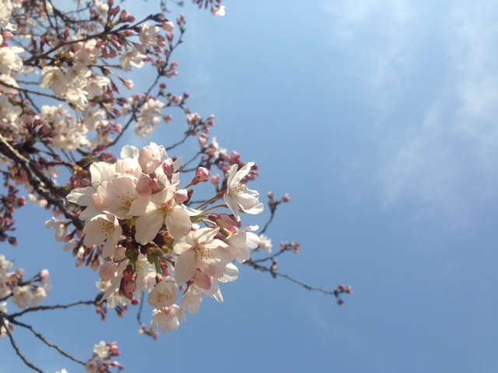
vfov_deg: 42.9
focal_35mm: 33
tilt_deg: +64.1
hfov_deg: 55.4
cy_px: 186
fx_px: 475
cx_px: 249
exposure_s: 1/2358
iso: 50
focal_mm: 4.12
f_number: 2.4
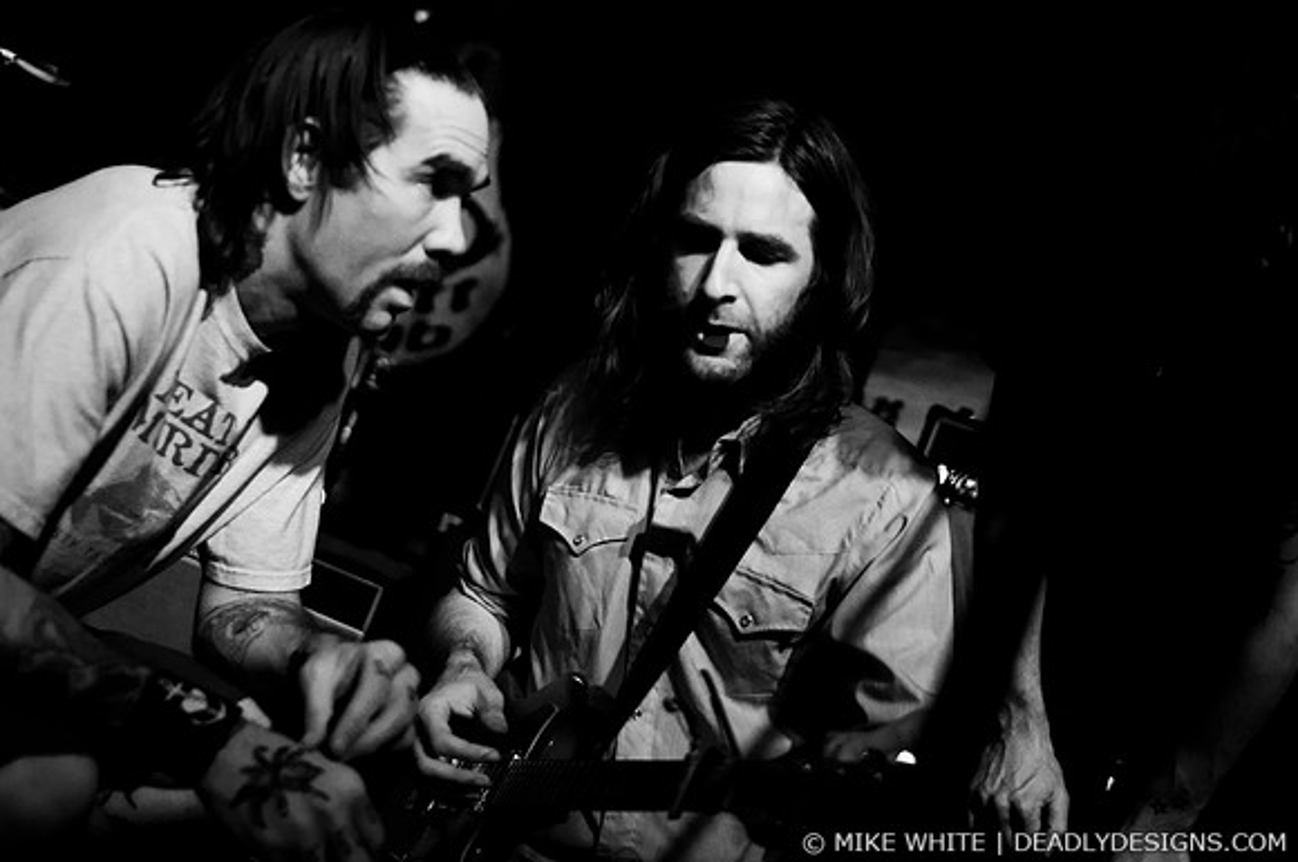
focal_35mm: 45
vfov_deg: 29.8
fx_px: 1620
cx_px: 649
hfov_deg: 43.7
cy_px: 431
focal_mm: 30
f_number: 1.4
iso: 1000
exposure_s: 1/80
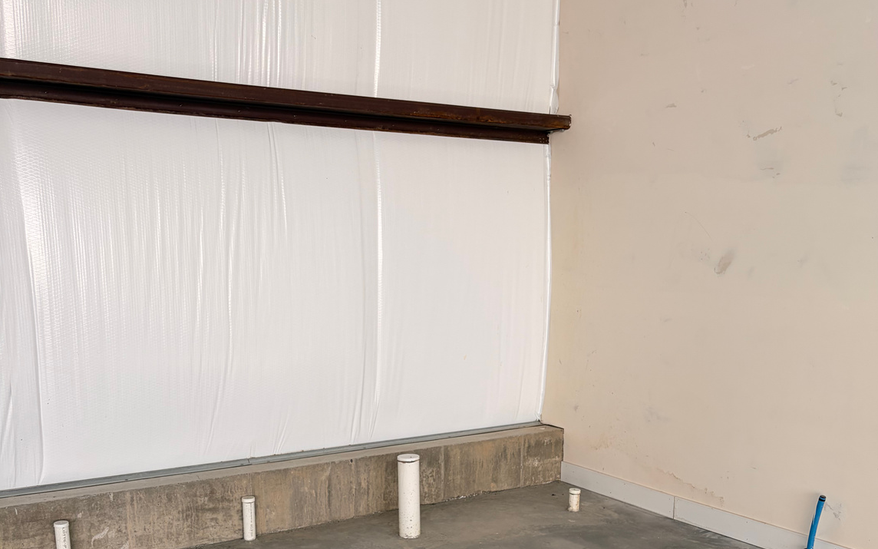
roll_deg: -0.8
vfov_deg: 33.6
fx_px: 885
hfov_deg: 52.7
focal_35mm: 37
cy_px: 428
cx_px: 441
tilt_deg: -11.5
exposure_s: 1/227
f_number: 1.6
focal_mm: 5.96
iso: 40
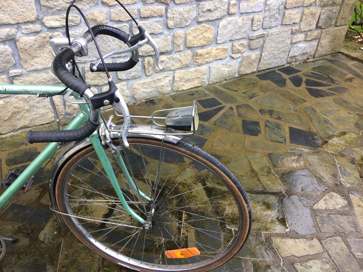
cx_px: 182
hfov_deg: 61.7
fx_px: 304
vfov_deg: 48.2
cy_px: 136
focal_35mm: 29
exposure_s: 1/50
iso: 32
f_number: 2.2
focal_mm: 4.15
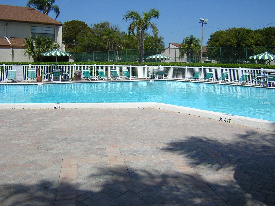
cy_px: 103
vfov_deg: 39.7
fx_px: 286
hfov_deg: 51.4
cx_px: 138
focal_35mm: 36
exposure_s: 1/702
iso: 100
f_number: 5.2
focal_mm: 4.7
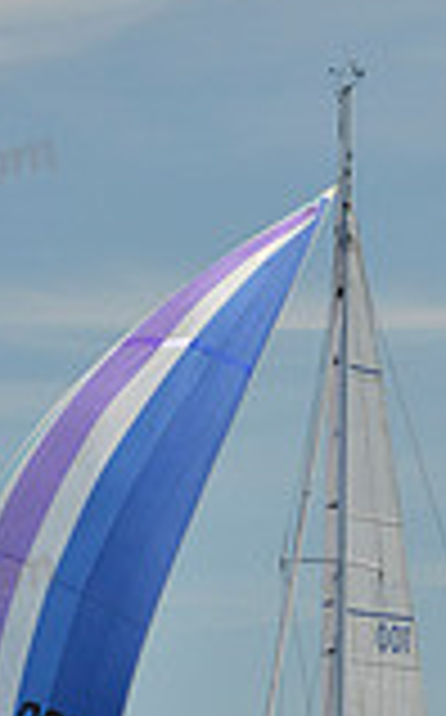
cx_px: 291
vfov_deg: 5.8
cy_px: 806
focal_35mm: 364
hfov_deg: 3.6
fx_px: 7098
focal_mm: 98
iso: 400
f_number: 8
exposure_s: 1/800
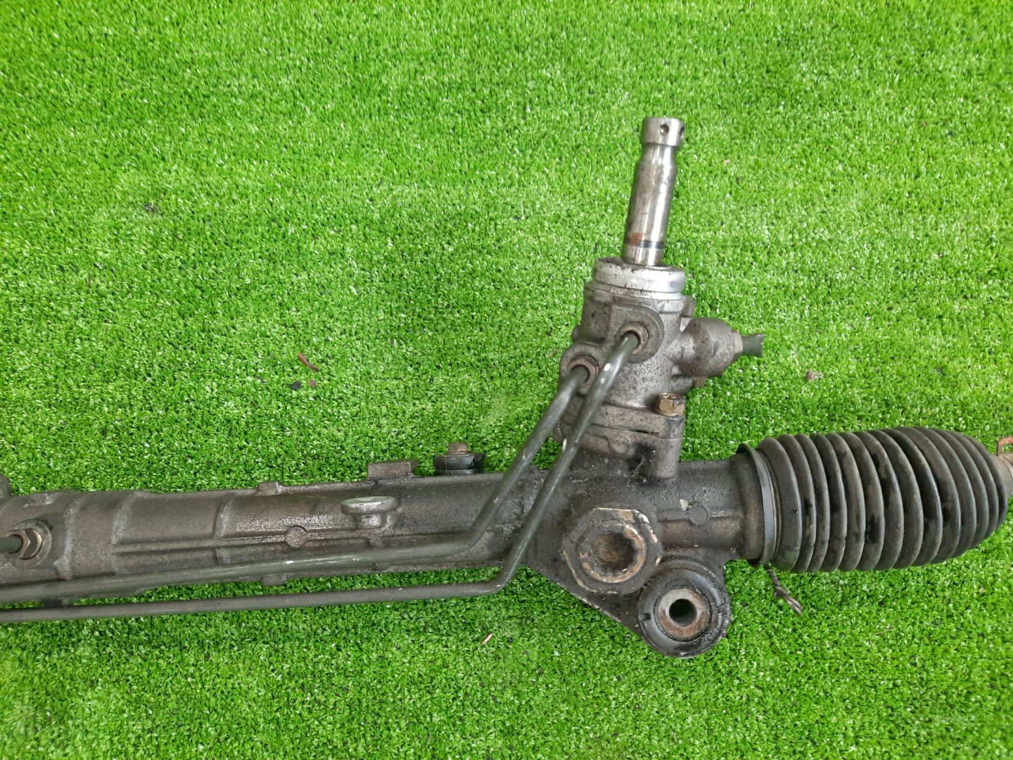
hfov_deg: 69.4
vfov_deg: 54.9
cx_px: 506
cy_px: 380
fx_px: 732
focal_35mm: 25
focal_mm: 4.6
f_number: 2
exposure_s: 1/33
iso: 307
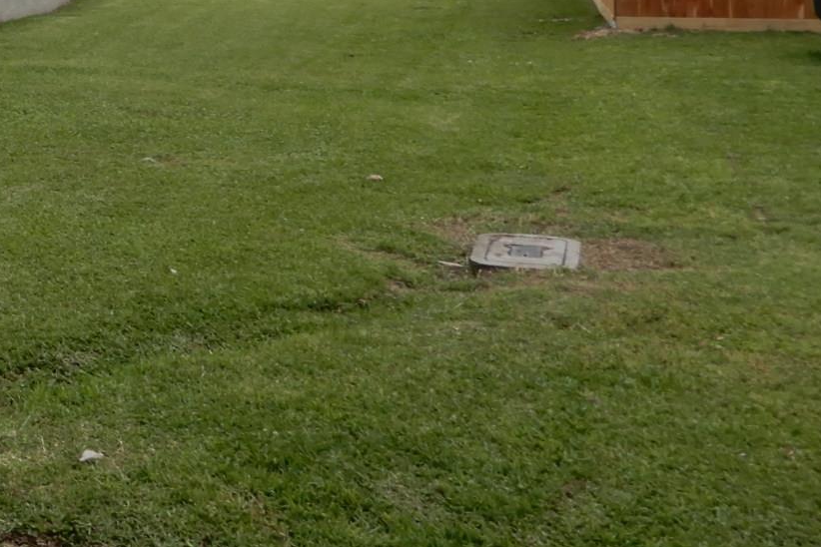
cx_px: -308
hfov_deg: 24.6
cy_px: -50
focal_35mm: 69
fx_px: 1573
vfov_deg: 19.0
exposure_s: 1/800
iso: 80
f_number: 3.4
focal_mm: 4.3
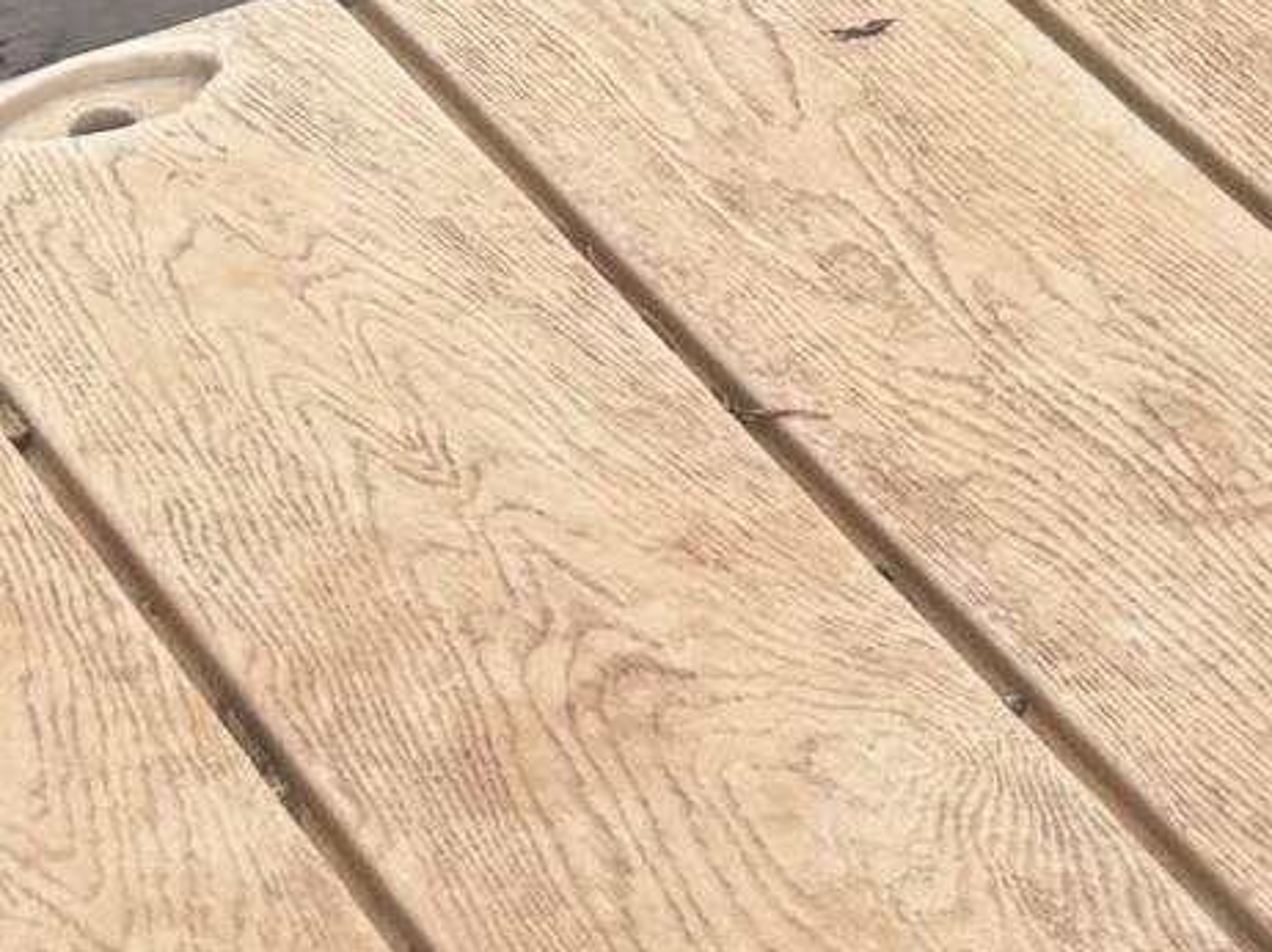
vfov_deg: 7.7
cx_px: 1487
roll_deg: +1.4
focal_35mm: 169
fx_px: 6207
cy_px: -1846
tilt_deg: -15.2
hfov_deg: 11.5
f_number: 1.6
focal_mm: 5.96
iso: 125
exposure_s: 1/72
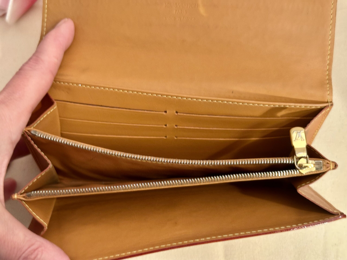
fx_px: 481
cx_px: 174
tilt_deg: -65.9
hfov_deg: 39.7
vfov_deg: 30.3
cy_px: 130
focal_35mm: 48
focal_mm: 6.86
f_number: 1.78
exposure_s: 1/50
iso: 250
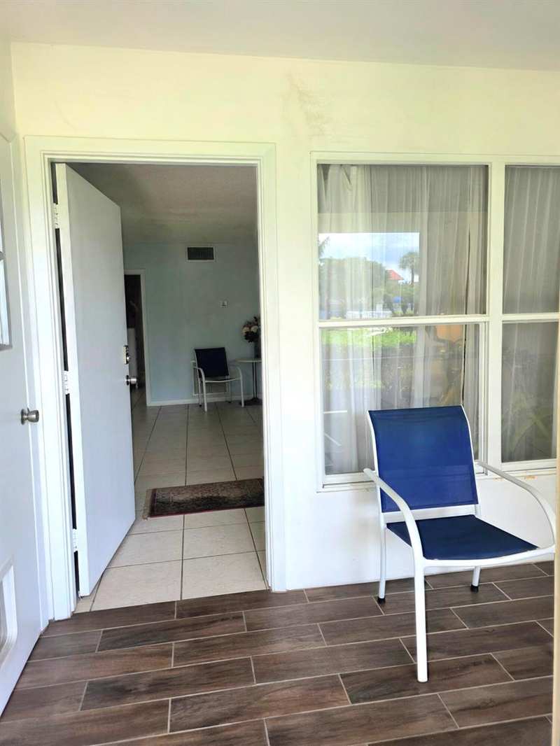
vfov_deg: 73.9
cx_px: 280
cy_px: 373
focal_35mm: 23
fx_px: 496
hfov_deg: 58.9
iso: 40
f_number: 1.7
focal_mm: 6.3
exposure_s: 1/120
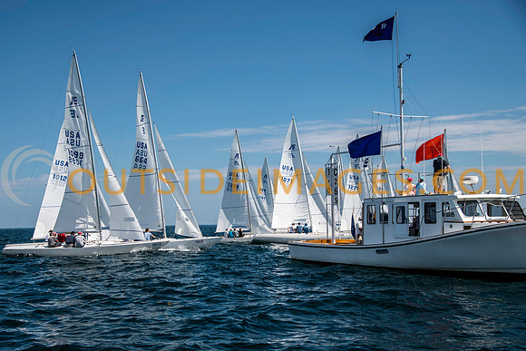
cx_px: 245
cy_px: 187
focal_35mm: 49
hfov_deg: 40.2
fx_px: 717
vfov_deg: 27.5
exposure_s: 1/1250
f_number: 5.6
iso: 160
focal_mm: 46
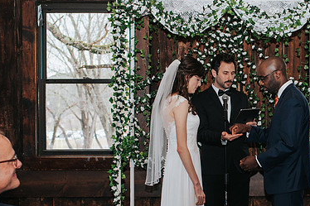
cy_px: 136
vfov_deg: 16.6
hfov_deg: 24.2
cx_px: 267
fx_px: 706
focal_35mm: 82
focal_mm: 35
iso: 1000
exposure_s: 1/200
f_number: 3.2
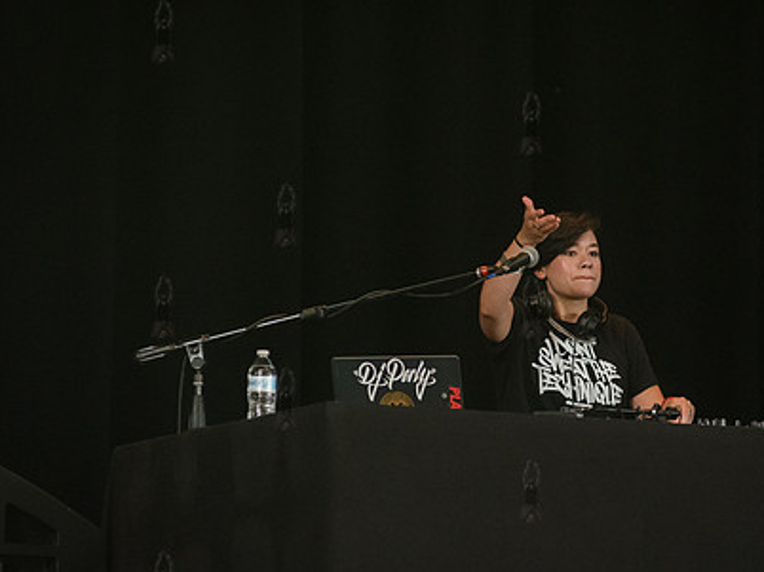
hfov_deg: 6.6
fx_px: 6639
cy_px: 307
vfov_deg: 4.9
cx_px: 597
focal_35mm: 301
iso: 4000
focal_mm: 185
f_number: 4
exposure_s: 1/500
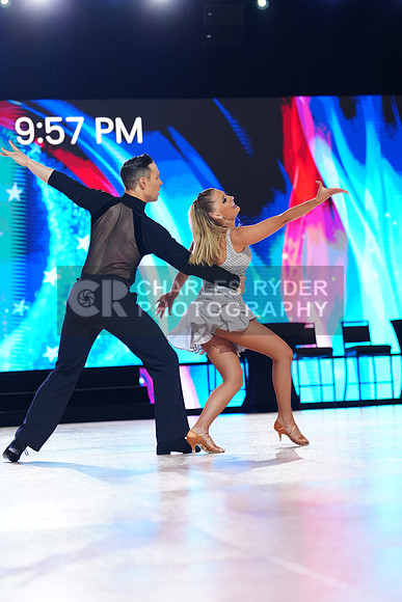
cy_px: 301
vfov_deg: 21.5
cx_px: 201
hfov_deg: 14.4
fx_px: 1590
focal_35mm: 95
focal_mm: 95
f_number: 2.8
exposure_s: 1/500
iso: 2000
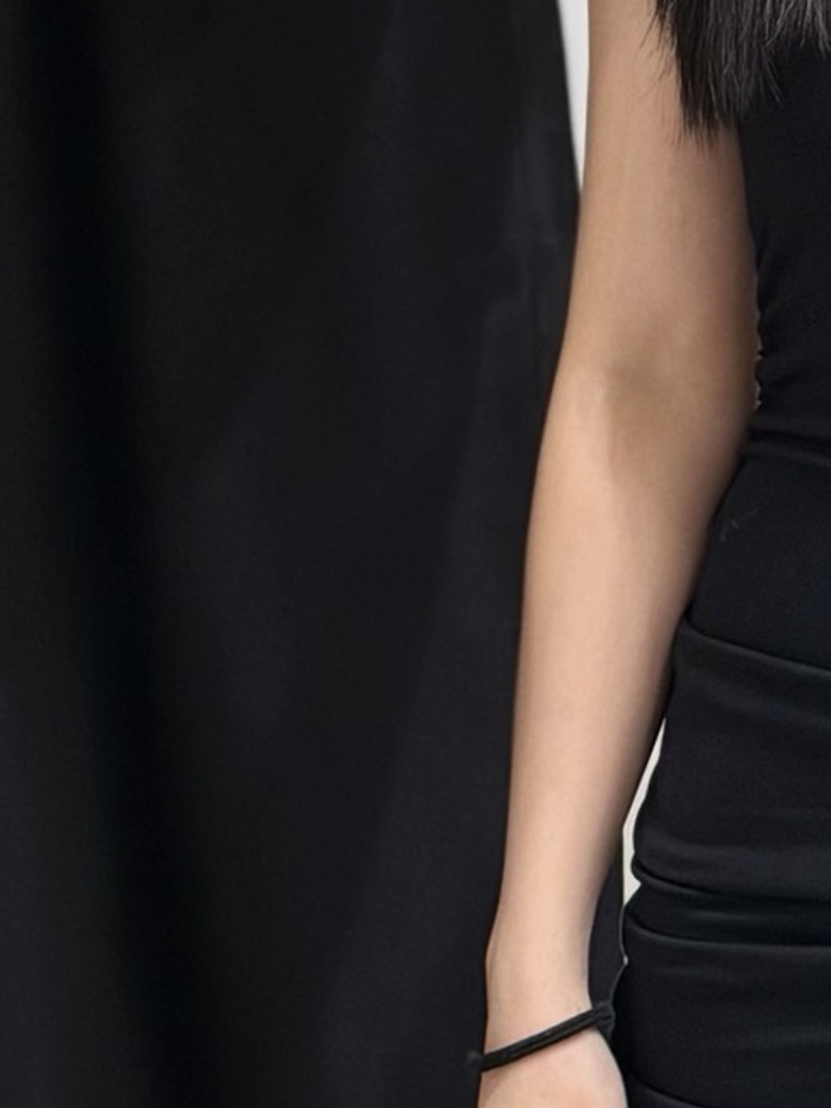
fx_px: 5667
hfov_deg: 8.3
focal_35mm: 177
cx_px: 966
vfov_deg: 11.0
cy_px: -174
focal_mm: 6.76
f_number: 1.78
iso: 64
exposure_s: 1/50
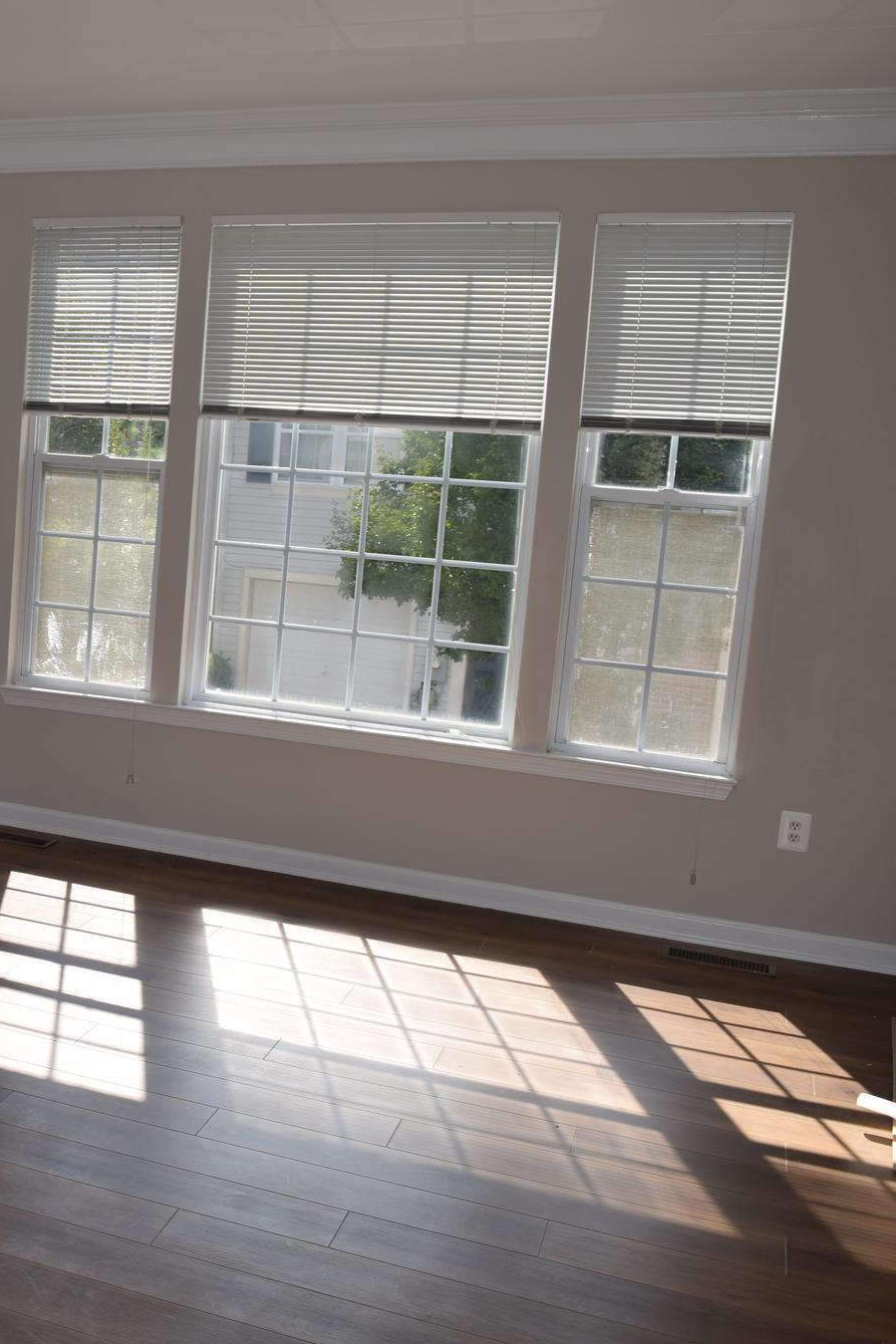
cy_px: 672
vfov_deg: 47.4
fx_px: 1531
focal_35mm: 41
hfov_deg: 29.1
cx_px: -117
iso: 100
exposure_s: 1/160
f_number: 6.3
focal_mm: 18
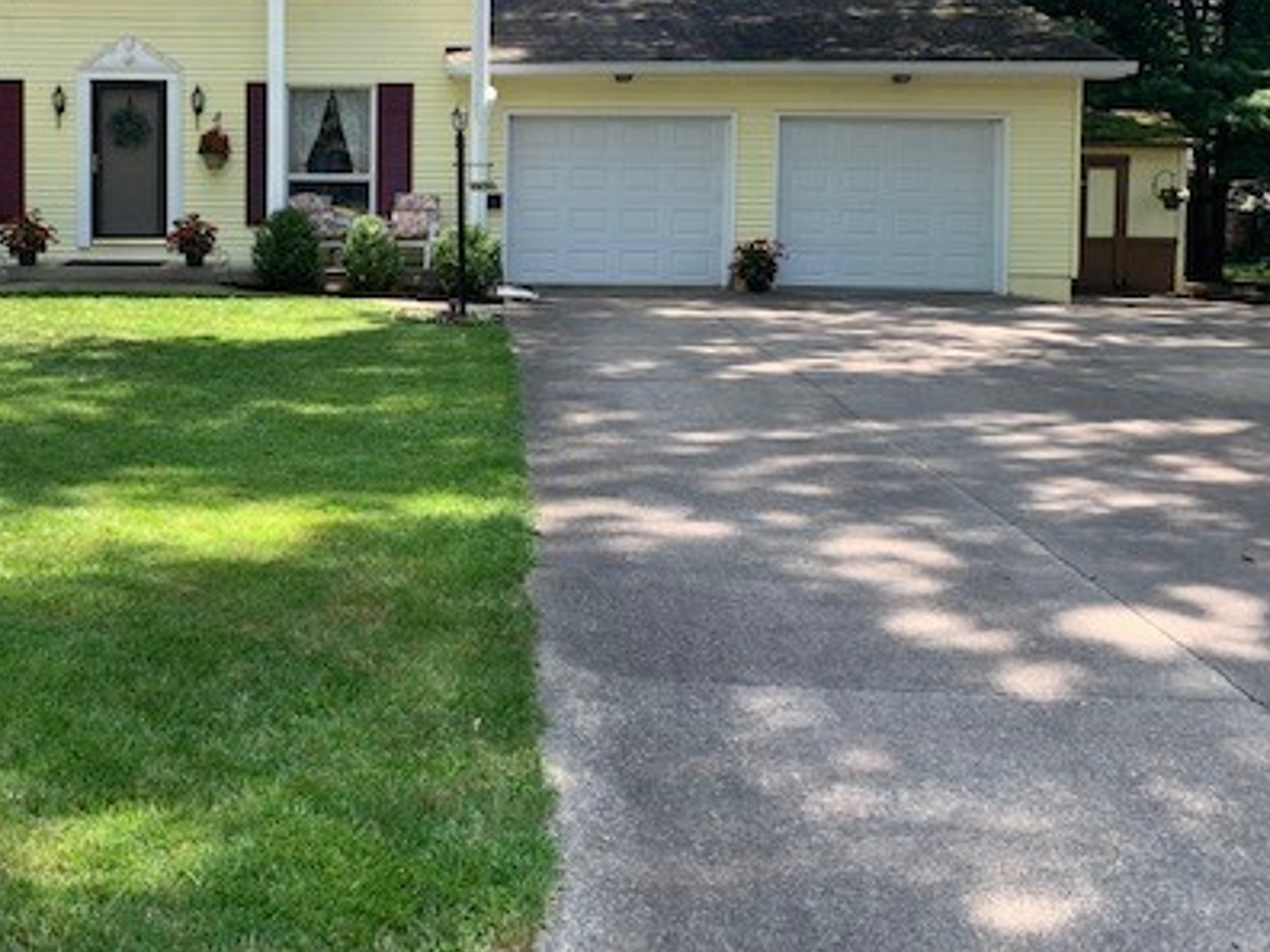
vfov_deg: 33.9
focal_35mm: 42
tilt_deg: -3.4
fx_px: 1541
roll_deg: -0.4
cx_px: 369
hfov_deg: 43.8
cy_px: 288
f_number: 1.8
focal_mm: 4.25
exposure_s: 1/478
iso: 25
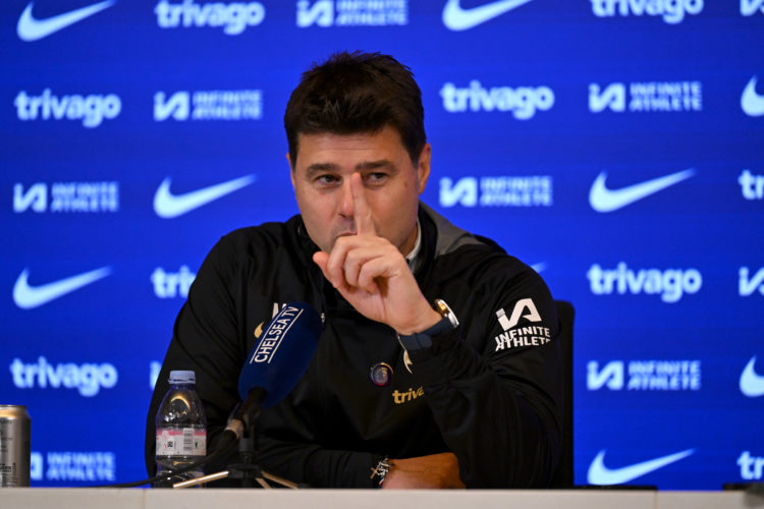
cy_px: 254
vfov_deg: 6.9
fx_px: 4244
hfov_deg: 10.3
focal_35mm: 200
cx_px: 382
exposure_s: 1/500
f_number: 2.8
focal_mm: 200
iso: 2500
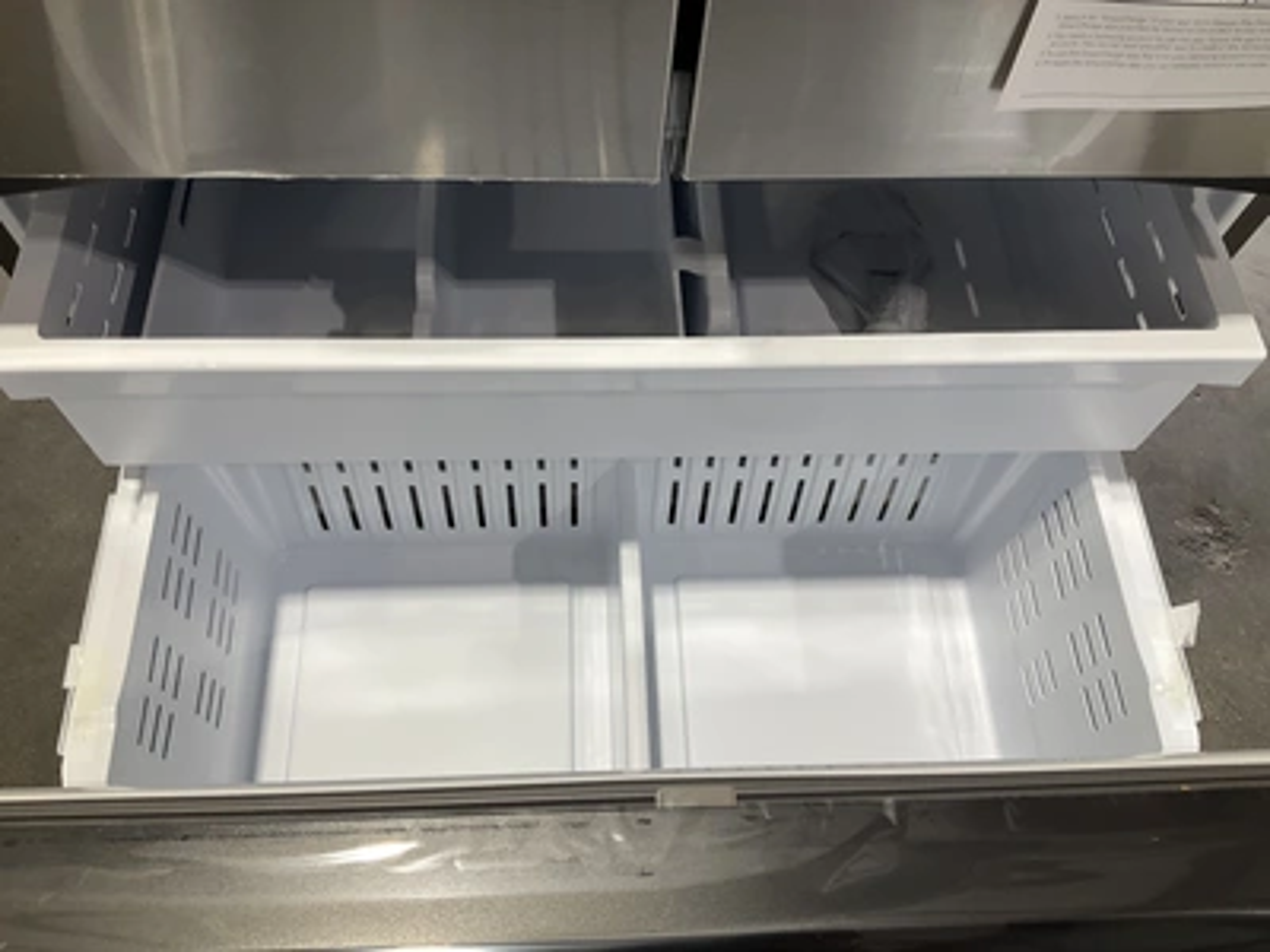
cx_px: 635
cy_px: 476
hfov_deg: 61.7
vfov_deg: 48.2
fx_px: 1064
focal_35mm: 29
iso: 64
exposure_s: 1/122
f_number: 1.8
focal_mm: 3
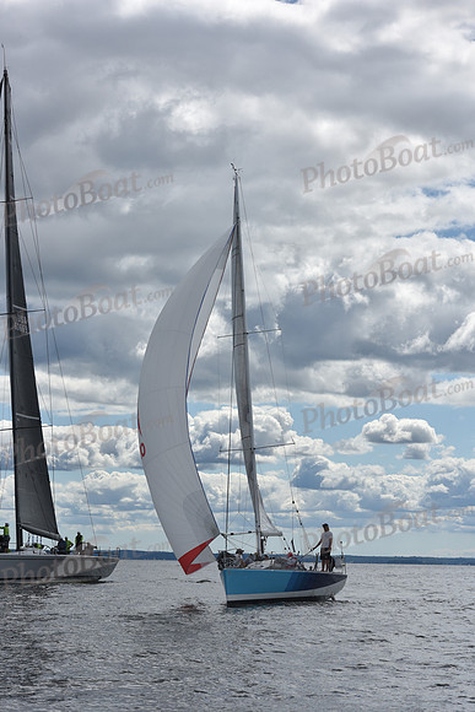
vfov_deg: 22.6
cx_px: 238
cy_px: 356
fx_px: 1780
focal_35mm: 90
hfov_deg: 15.2
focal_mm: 90
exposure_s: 1/1000
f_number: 11
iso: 250
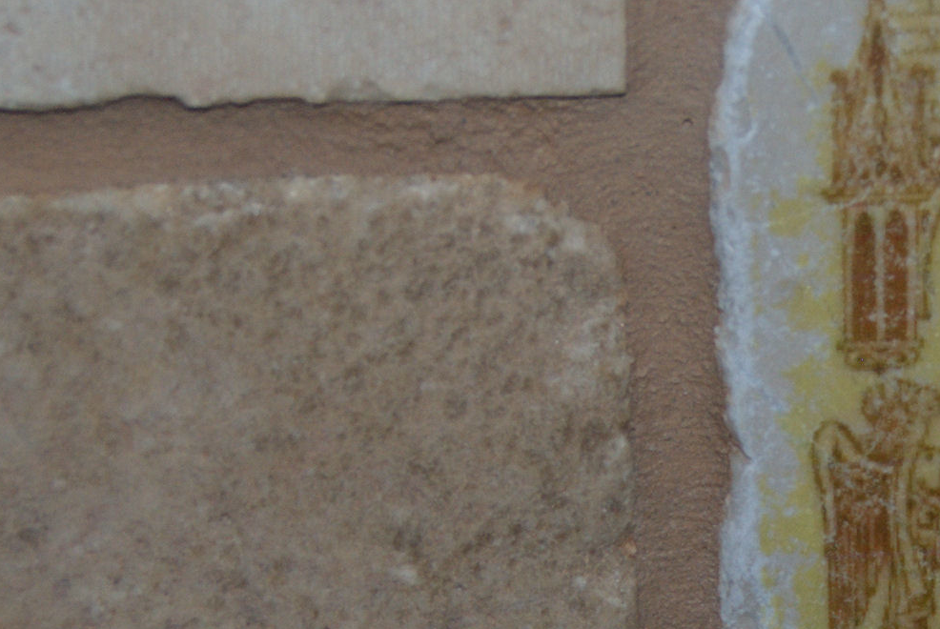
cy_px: 565
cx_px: 886
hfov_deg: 11.1
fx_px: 4810
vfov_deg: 7.5
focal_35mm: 184
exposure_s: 1/60
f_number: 4.5
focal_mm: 31
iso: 200
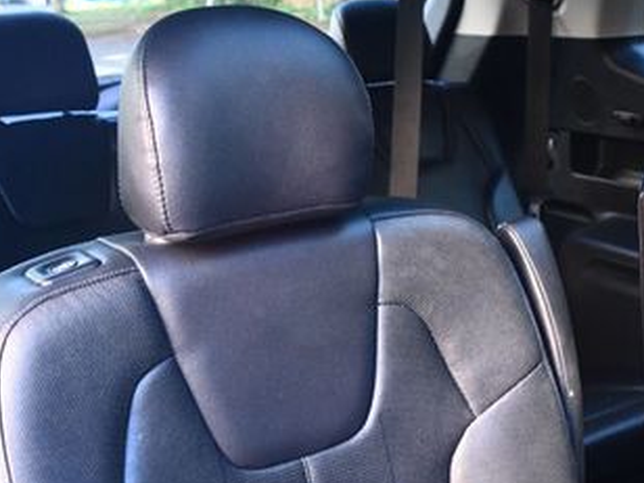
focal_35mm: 54
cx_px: 450
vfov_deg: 26.5
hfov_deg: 35.1
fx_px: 1005
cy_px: 389
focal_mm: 18
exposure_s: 1/125
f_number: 3.5
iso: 2500
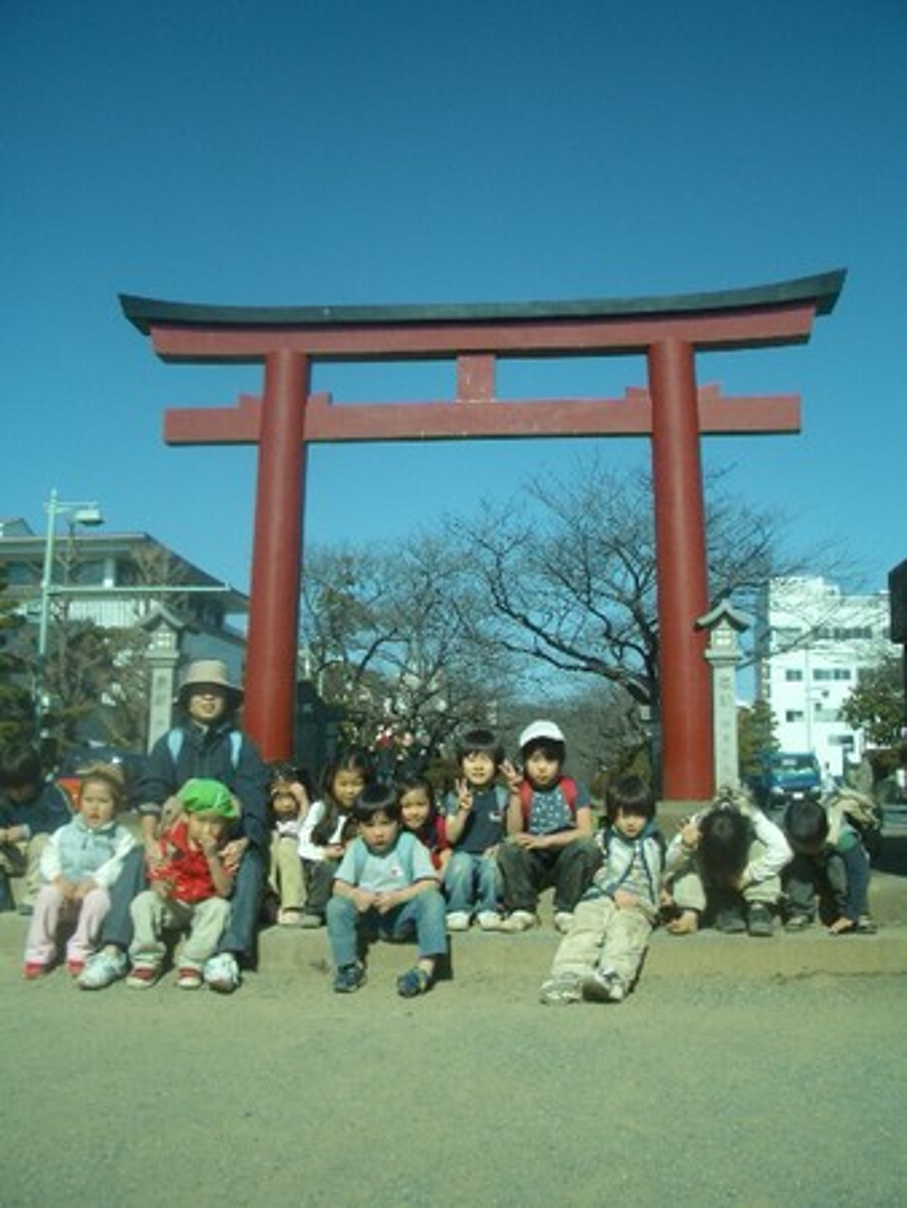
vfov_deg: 52.6
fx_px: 1222
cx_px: 454
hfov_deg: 40.7
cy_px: 604
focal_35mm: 35
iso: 50
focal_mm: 5.8
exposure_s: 1/640
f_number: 4.3
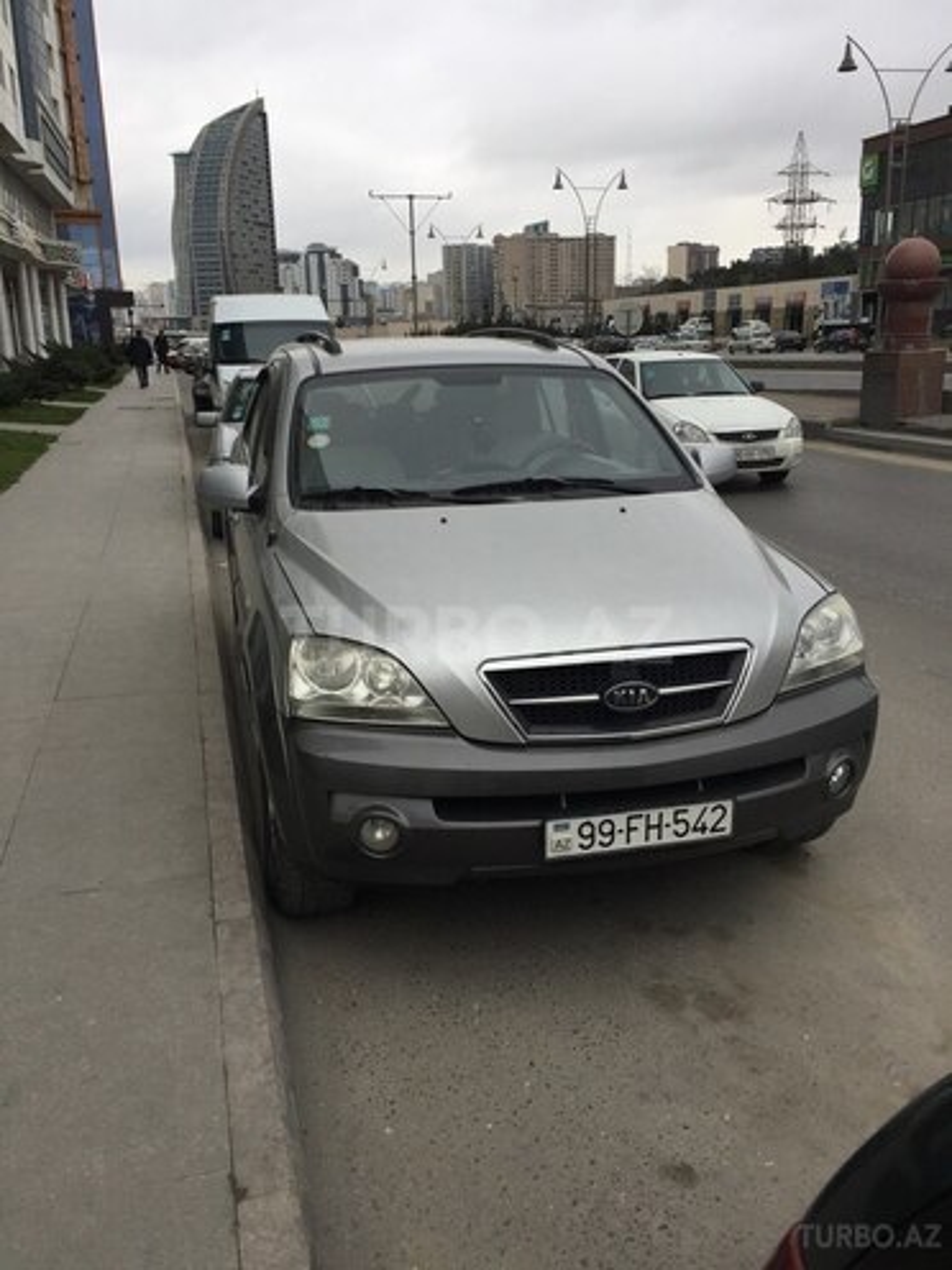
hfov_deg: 48.2
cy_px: 635
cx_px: 476
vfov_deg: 61.7
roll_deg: +1.8
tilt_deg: -15.0
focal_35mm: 29
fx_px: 1063
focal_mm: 4.15
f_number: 2.2
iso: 32
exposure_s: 1/746
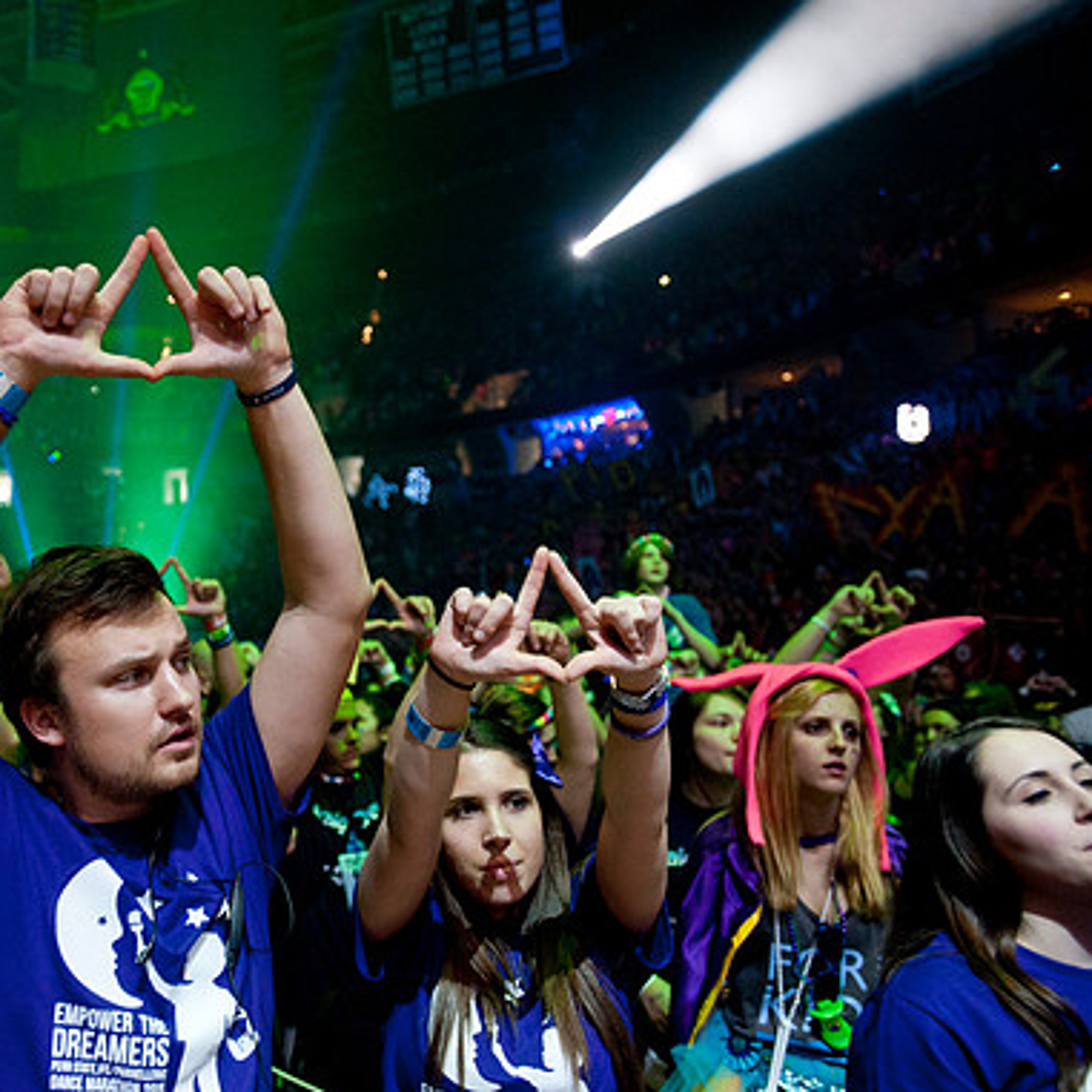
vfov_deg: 52.5
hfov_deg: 50.3
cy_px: 542
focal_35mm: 31
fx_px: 1106
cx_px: 267
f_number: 2.8
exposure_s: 1/125
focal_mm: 24
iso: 1600
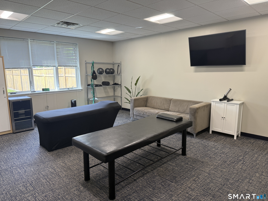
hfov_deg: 71.6
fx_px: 186
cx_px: 134
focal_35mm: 24
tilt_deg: -8.3
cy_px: 100
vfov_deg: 56.8
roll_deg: +0.3
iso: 125
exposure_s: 1/129
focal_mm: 6.76
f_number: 1.78
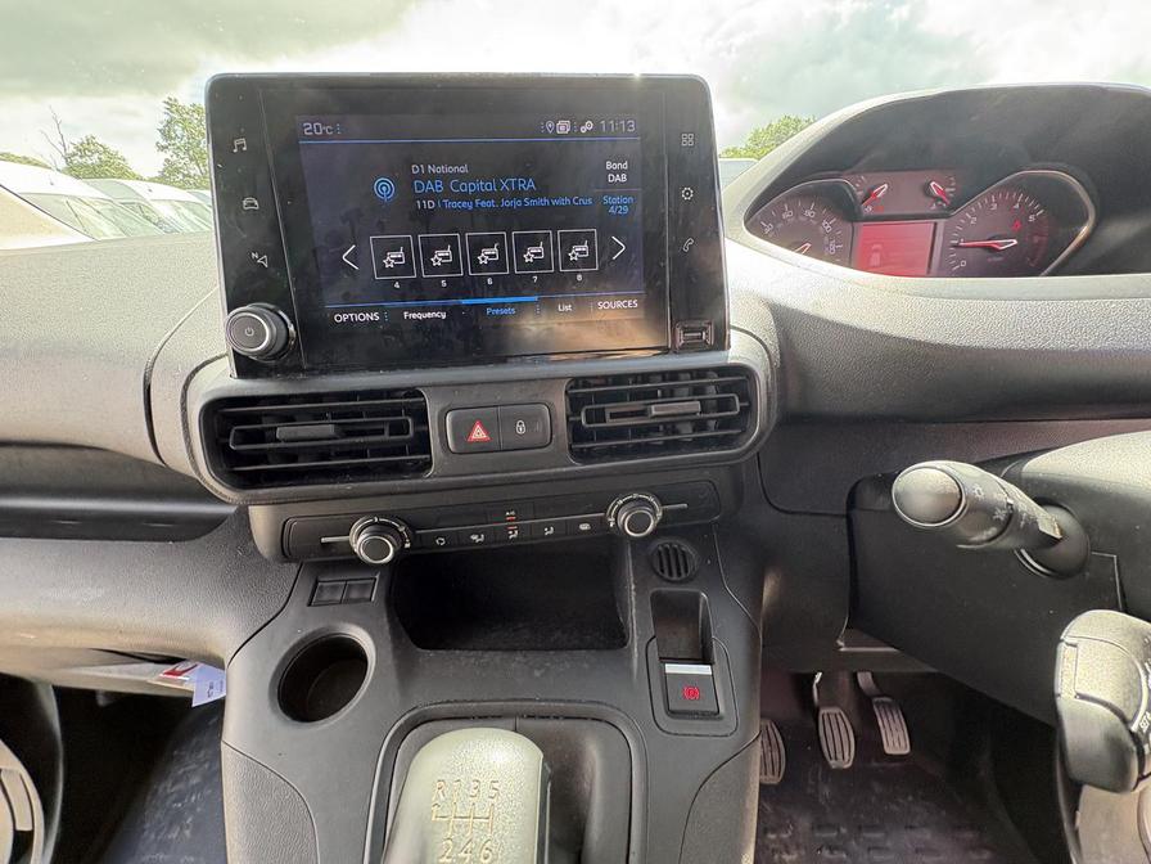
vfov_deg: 85.7
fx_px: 466
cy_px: 432
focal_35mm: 14
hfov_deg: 102.1
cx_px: 576
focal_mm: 2.22
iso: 160
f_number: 2.2
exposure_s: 1/99
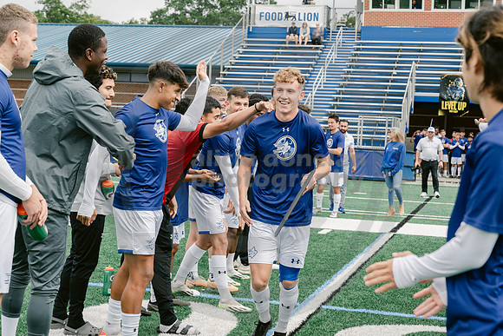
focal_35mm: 62
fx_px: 866
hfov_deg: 32.4
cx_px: 252
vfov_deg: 21.9
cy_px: 168
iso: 400
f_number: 5.6
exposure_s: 1/500
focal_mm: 62
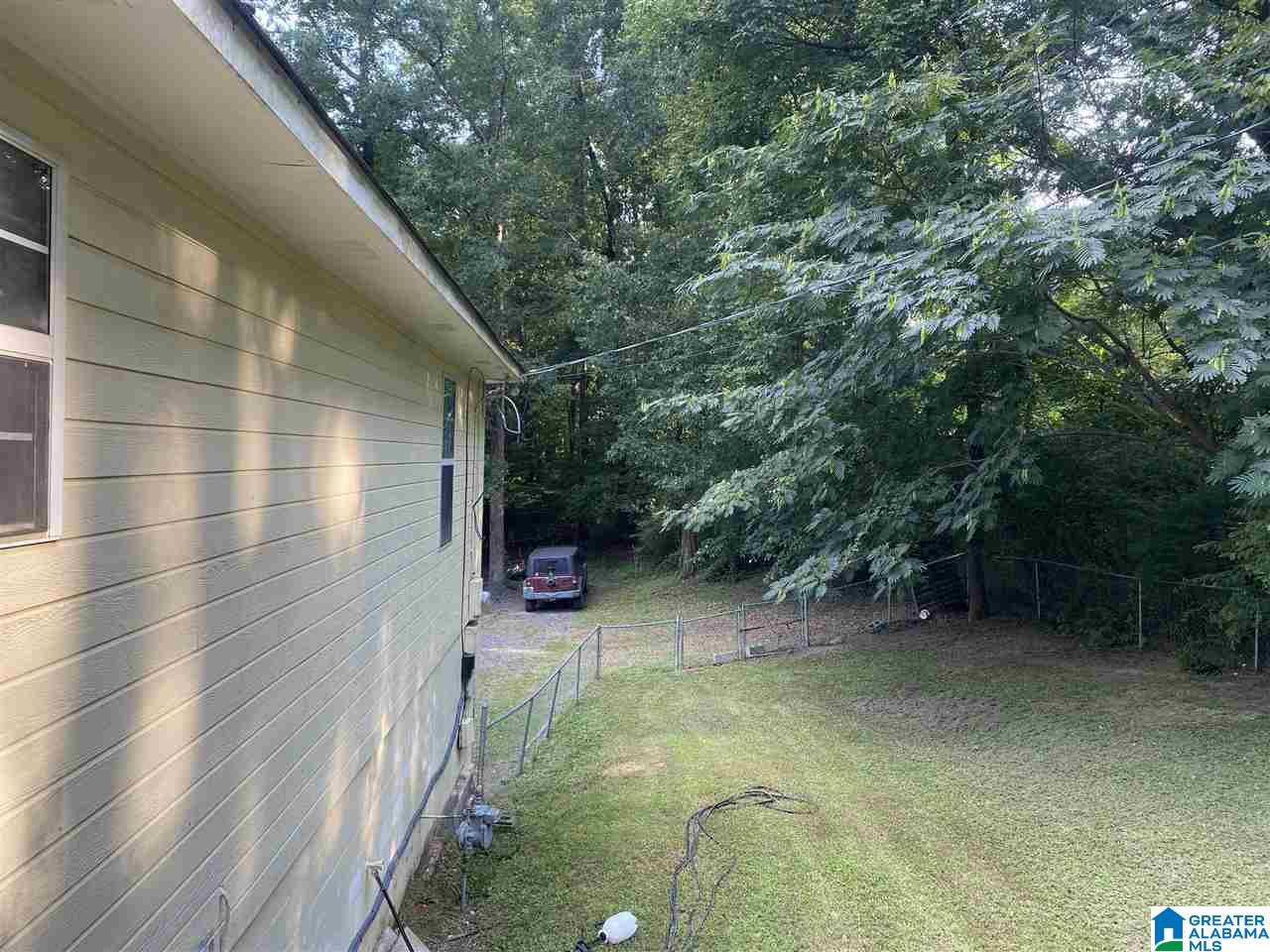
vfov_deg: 53.1
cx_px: 635
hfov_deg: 67.3
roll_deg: -1.4
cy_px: 476
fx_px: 954
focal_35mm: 26
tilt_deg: +0.8
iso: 32
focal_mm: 4.25
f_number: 1.8
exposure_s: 1/122
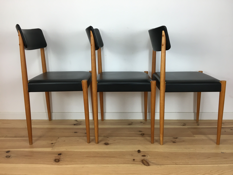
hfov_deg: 61.7
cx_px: 116
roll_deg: -0.3
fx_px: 195
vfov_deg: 48.2
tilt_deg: -13.3
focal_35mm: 29
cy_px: 88
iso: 32
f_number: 2.2
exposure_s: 1/33
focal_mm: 4.15
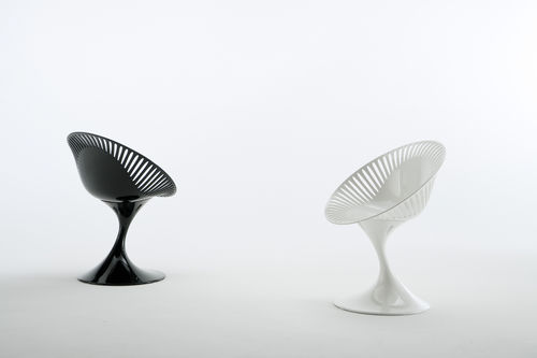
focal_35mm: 78
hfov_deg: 26.0
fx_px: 1163
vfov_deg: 17.5
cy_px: 179
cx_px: 268
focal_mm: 78
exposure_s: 1/2.5
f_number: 16
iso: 100
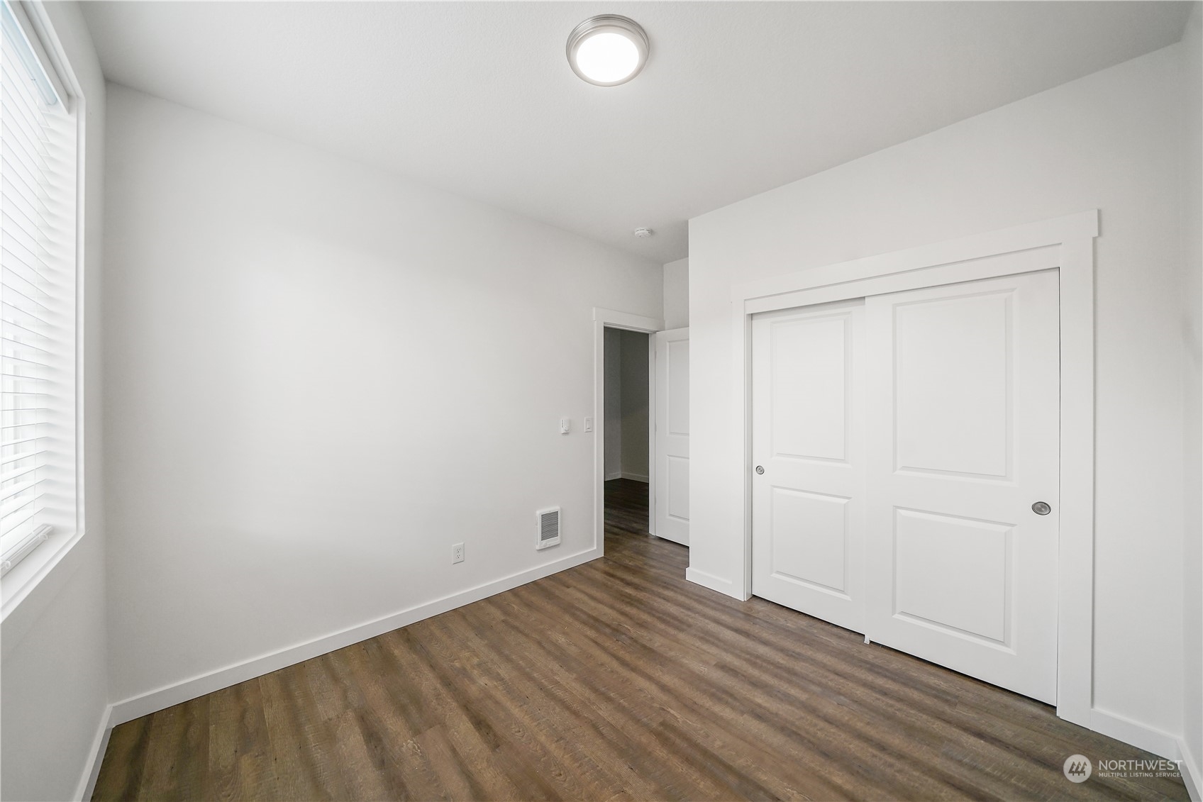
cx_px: 602
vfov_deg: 90.0
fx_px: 401
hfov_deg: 112.6
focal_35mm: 12
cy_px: 401
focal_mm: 12
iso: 400
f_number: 5
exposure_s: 1/60
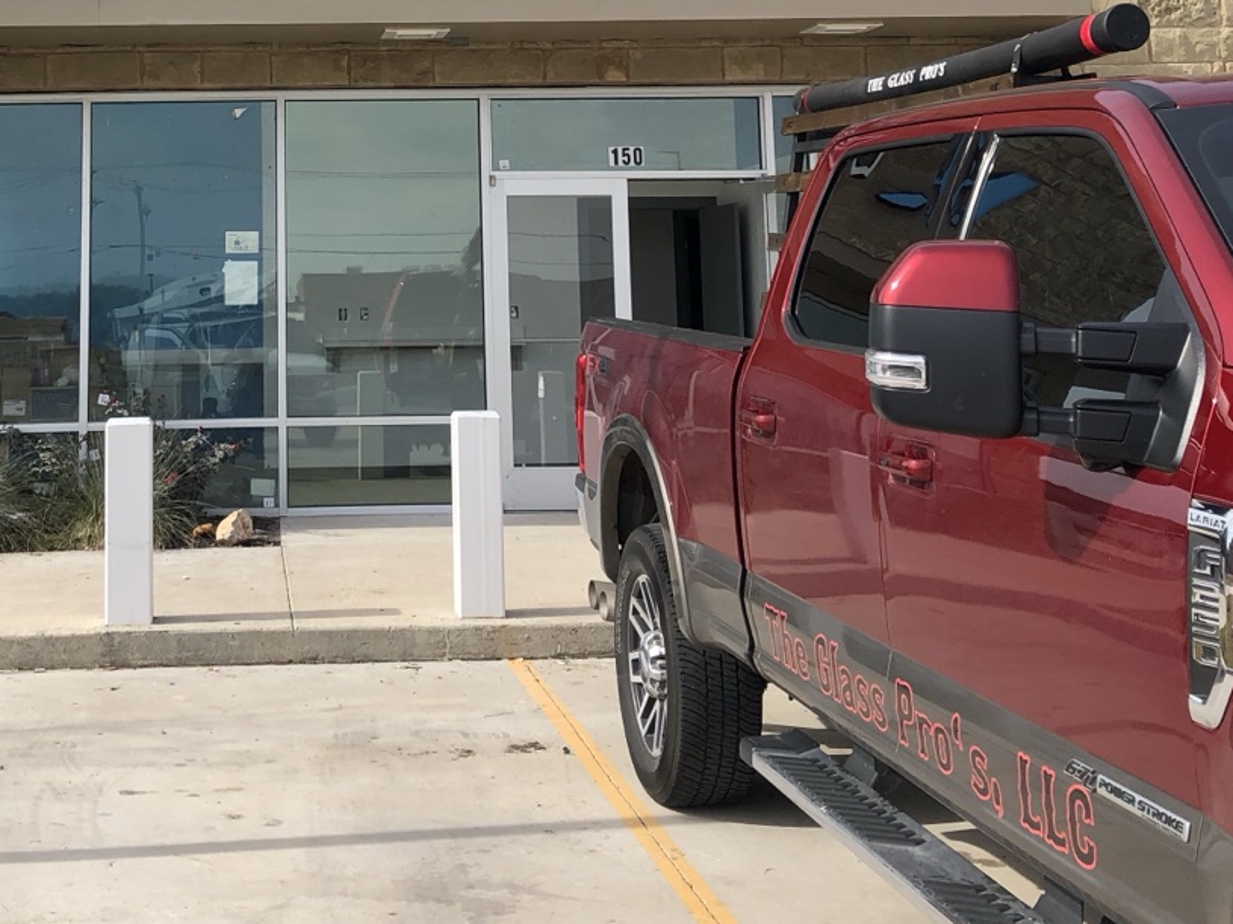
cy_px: 76
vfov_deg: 25.6
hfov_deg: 34.2
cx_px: 313
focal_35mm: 55
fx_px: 1959
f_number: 1.8
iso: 20
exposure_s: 1/1297
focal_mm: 3.99
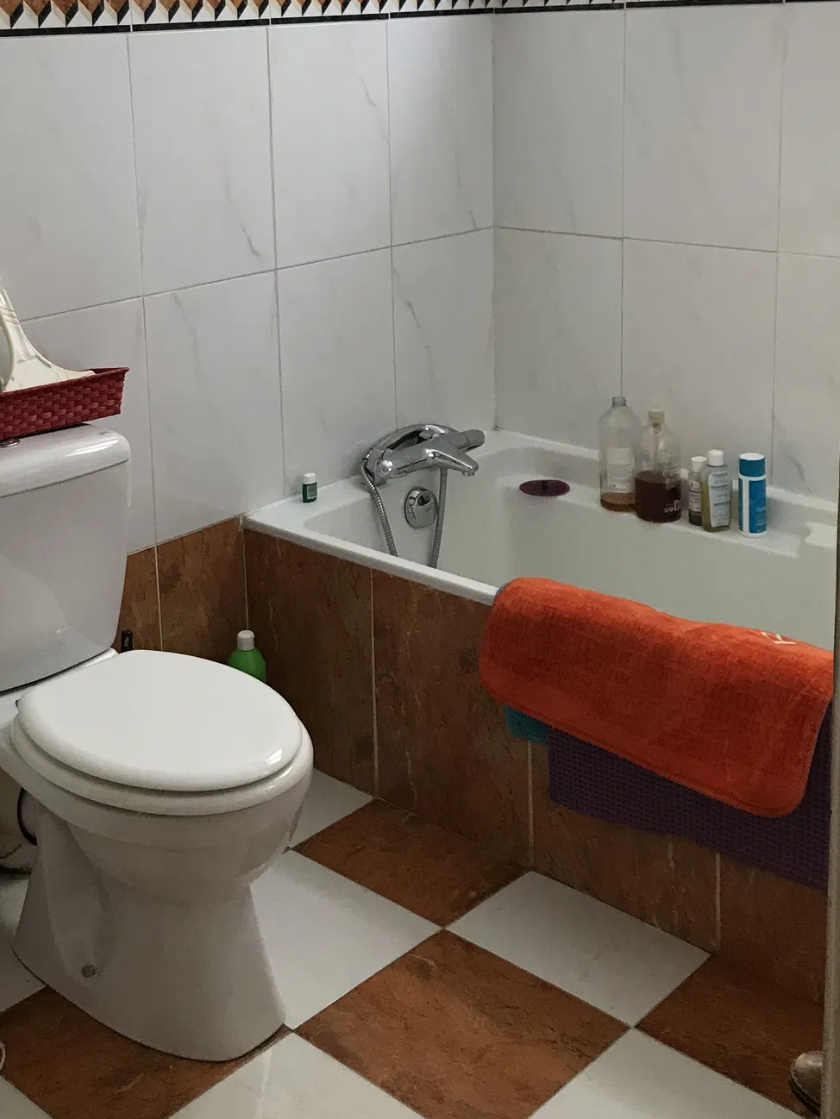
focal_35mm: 46
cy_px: 306
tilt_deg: -9.4
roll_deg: +1.7
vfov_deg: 40.3
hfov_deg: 31.1
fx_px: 1488
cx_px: 235
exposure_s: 1/33
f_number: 1.8
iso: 32
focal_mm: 3.99
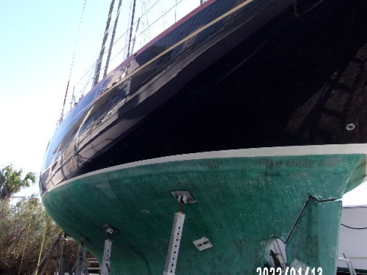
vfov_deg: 40.7
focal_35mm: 35
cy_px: 144
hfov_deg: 52.4
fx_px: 371
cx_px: 153
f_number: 10.4
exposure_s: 1/105
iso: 200
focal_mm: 4.9
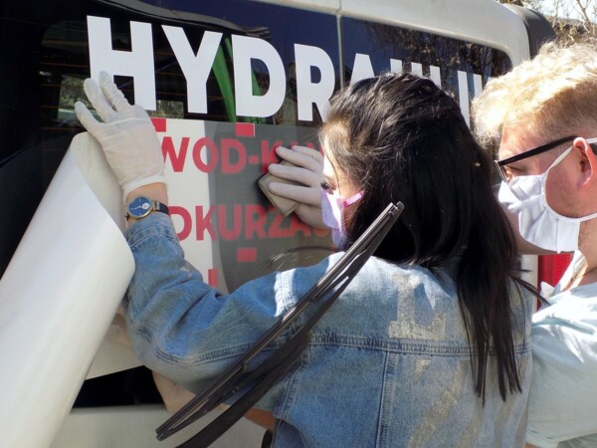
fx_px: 1121
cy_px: 224
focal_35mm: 65
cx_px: 298
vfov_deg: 22.6
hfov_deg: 29.8
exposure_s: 1/200
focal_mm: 11.5
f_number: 4.1
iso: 80
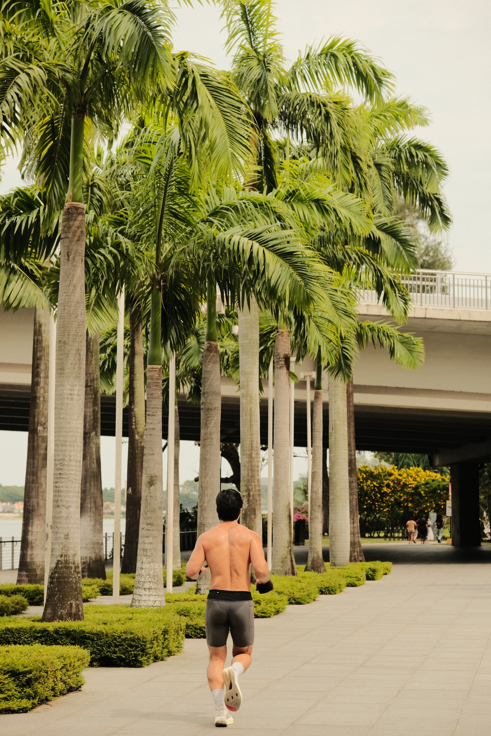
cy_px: 368
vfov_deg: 24.2
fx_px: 1718
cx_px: 246
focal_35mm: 84
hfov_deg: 16.3
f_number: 4.5
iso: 800
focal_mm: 56
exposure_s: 1/500
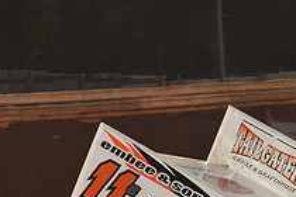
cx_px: 214
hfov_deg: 5.1
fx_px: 3297
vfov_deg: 3.4
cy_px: 270
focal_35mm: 401
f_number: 6.3
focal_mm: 145
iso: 800
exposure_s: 1/320
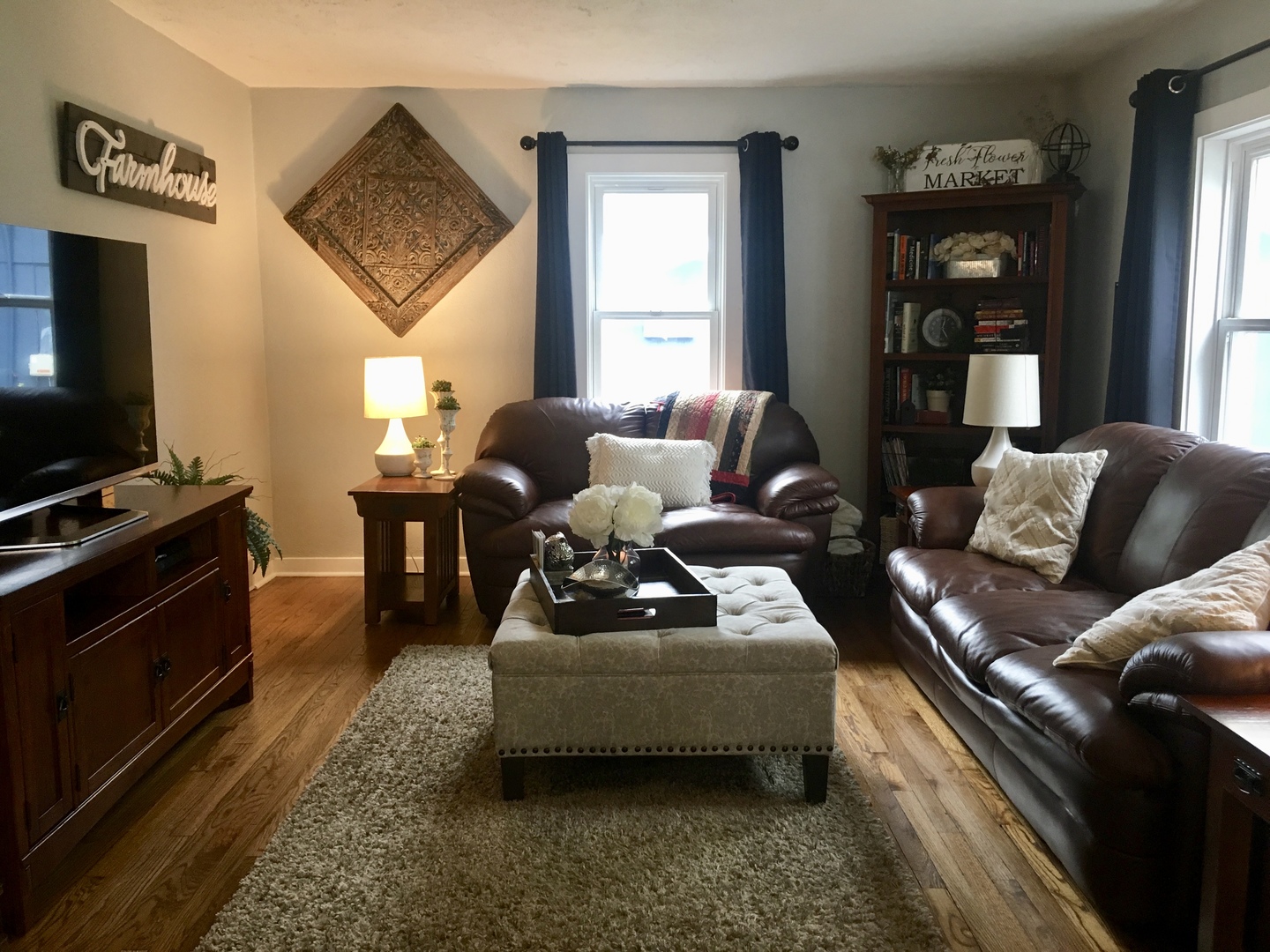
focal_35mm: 29
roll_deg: -0.1
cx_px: 635
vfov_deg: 48.2
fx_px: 1064
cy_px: 476
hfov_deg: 61.7
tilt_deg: -6.2
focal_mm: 4.15
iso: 100
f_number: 2.2
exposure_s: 1/30
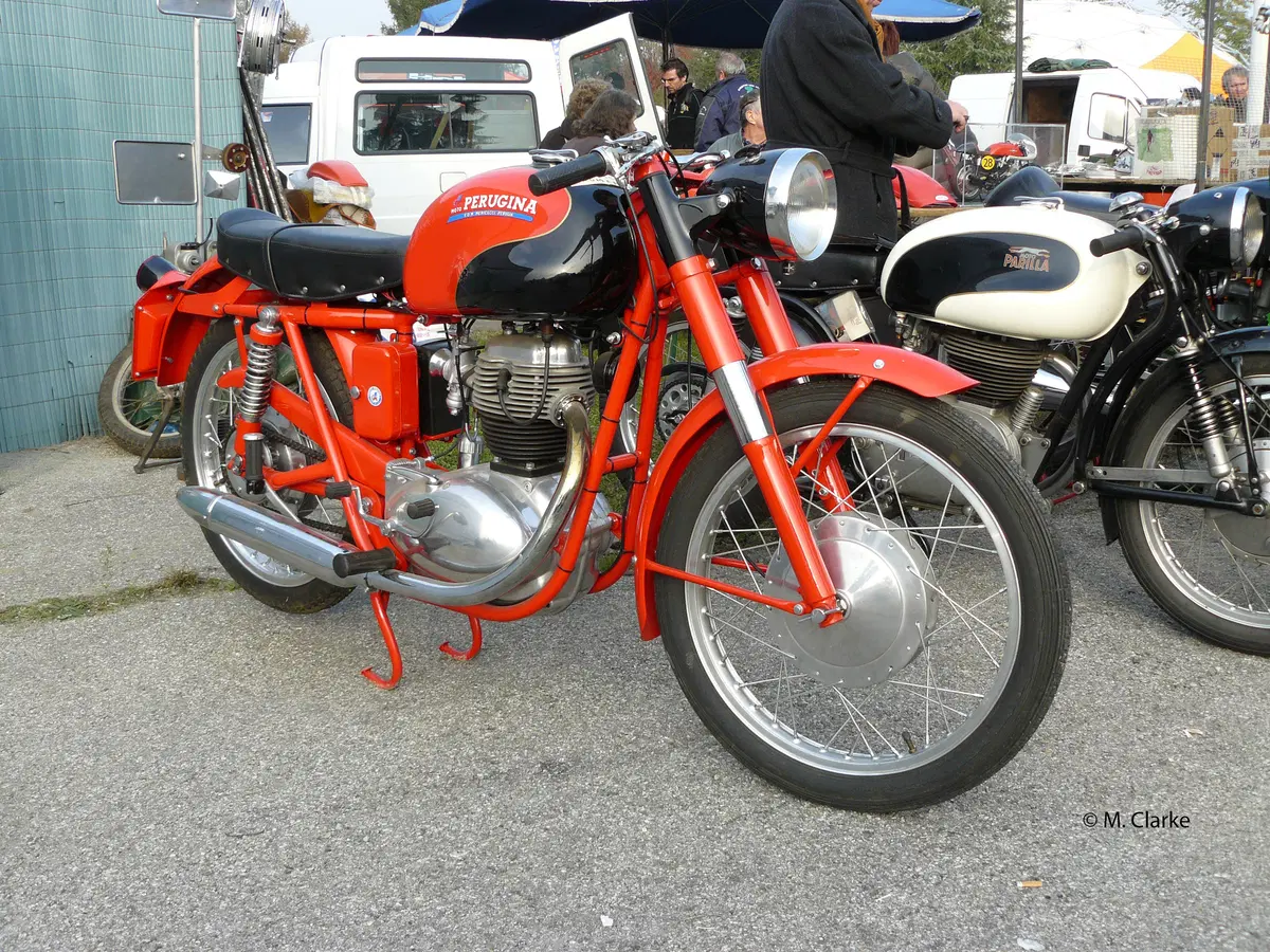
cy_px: 476
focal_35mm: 36
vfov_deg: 39.7
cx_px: 635
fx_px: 1321
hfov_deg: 51.4
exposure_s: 1/160
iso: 100
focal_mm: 6
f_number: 4
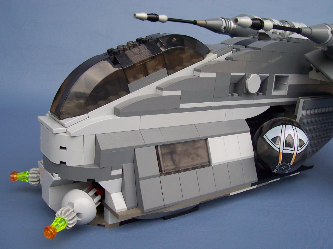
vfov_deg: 38.7
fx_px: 356
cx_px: 166
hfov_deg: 50.1
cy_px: 124
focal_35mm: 37
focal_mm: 5.6
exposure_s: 1/180
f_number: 2.8
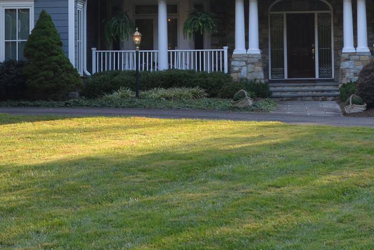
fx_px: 1257
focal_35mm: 121
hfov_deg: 16.8
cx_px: 289
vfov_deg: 11.2
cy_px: -20
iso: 200
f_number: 6.3
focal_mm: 30
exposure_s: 1/160
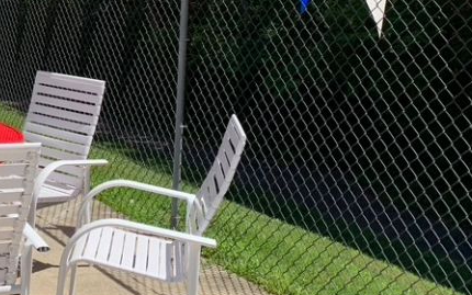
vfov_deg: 19.8
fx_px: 811
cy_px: -25
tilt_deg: -2.6
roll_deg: -0.4
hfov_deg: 29.4
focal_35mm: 63
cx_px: -44
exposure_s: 1/1880
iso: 25
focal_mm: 4.25
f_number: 1.8
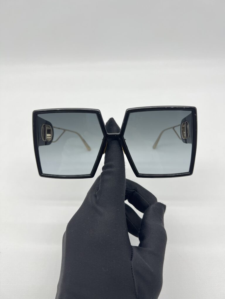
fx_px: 225
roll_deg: +3.1
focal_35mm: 26
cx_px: 112
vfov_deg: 67.3
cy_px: 150
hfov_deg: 53.1
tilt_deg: -43.4
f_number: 1.5
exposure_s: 1/100
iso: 40
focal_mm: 5.7
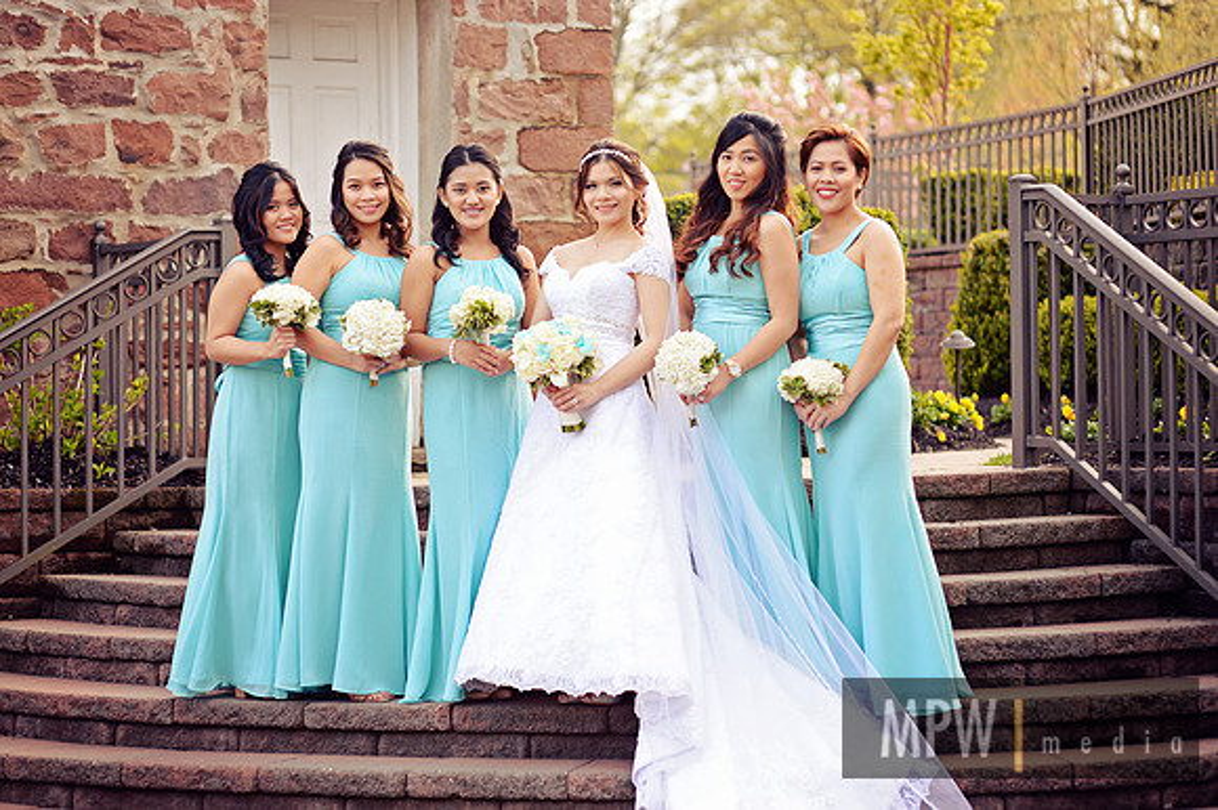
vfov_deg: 16.1
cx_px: 609
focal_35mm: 85
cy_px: 405
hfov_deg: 23.9
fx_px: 2874
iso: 320
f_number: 2.8
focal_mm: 85
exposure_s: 1/400
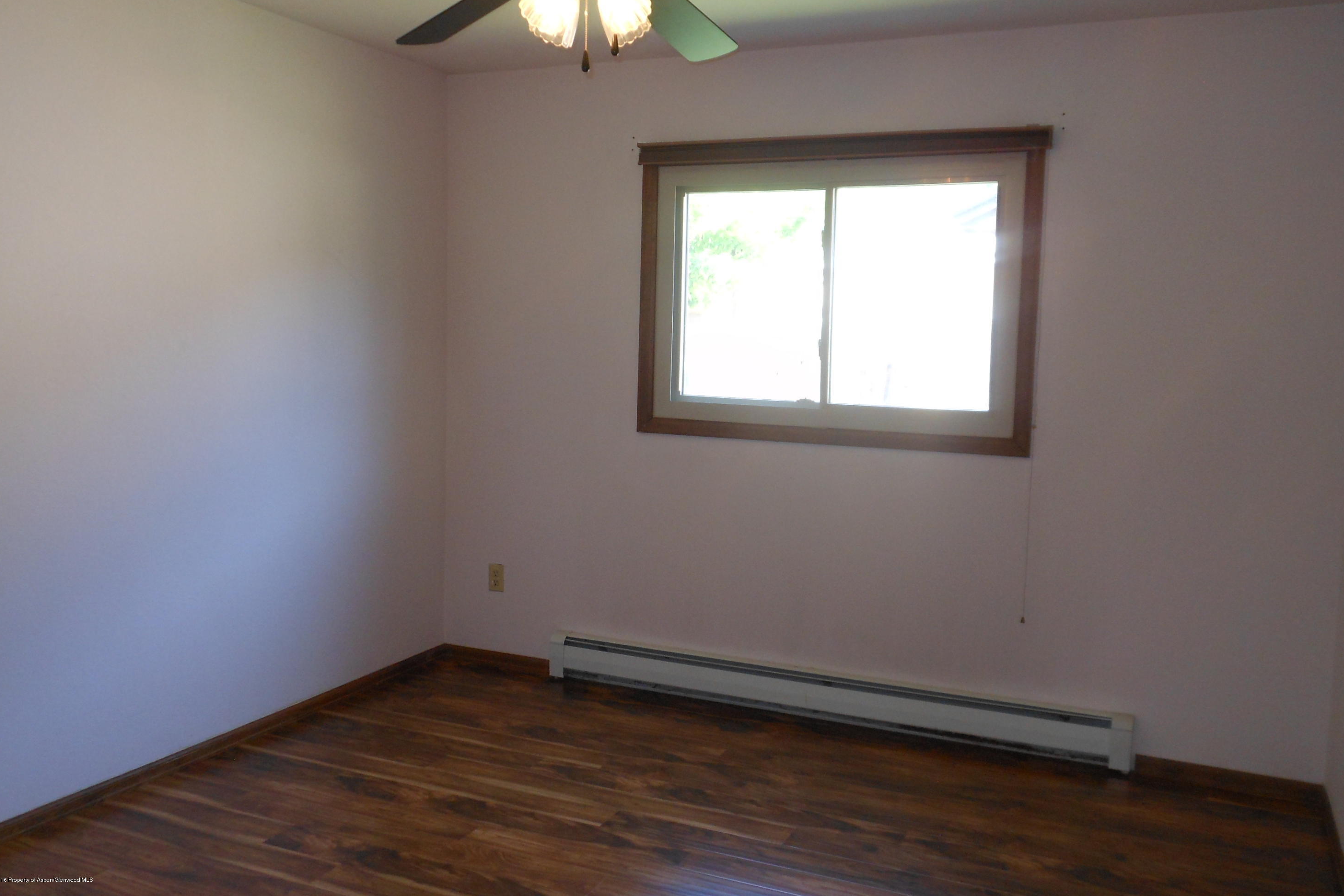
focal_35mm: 31
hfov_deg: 60.3
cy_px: 394
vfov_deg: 42.3
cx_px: 678
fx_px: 1157
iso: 200
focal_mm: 5.2
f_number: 3.3
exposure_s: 1/30
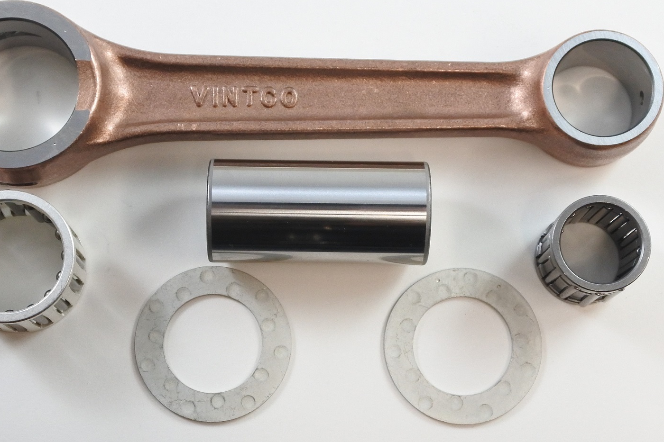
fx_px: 996
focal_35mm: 54
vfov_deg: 25.0
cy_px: 204
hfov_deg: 36.8
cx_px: 291
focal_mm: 16.1
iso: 800
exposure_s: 1/125
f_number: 4.5
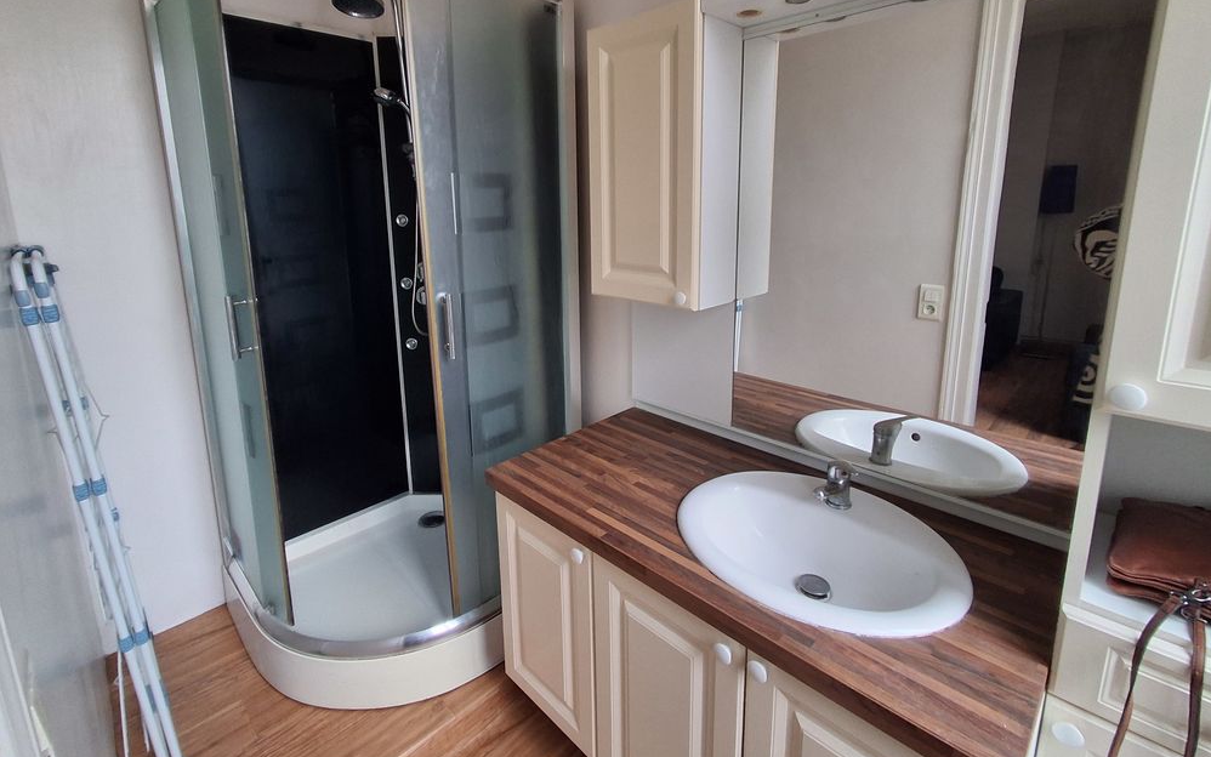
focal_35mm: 17
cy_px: 312
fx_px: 561
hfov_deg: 94.4
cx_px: 606
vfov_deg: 67.5
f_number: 2.2
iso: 200
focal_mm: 1.64
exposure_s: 1/50
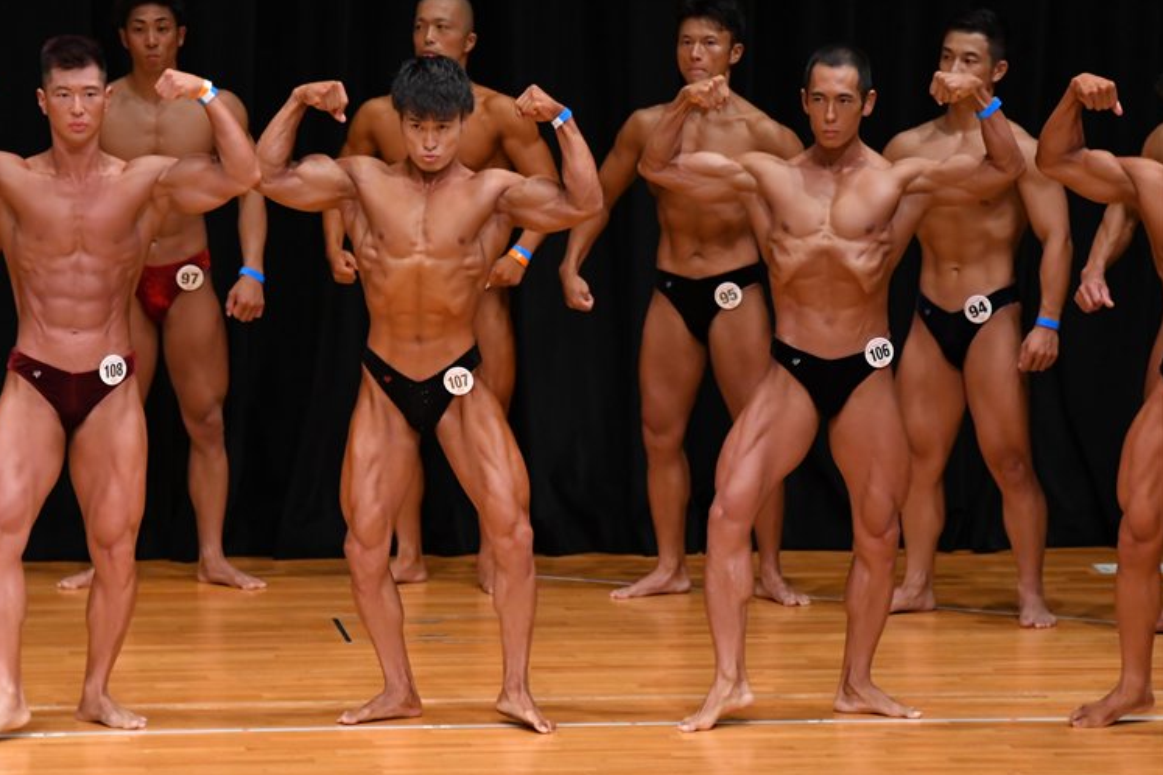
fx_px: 9045
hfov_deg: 7.4
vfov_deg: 4.9
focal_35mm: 280
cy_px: 398
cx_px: 564
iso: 3200
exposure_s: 1/400
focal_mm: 180
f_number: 5.6
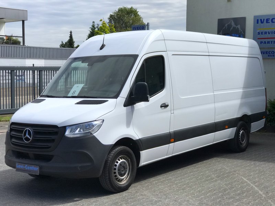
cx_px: 138
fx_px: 453
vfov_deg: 25.7
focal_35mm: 57
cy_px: 103
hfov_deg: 33.8
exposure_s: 1/1473
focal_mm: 6.6
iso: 20
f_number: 2.8
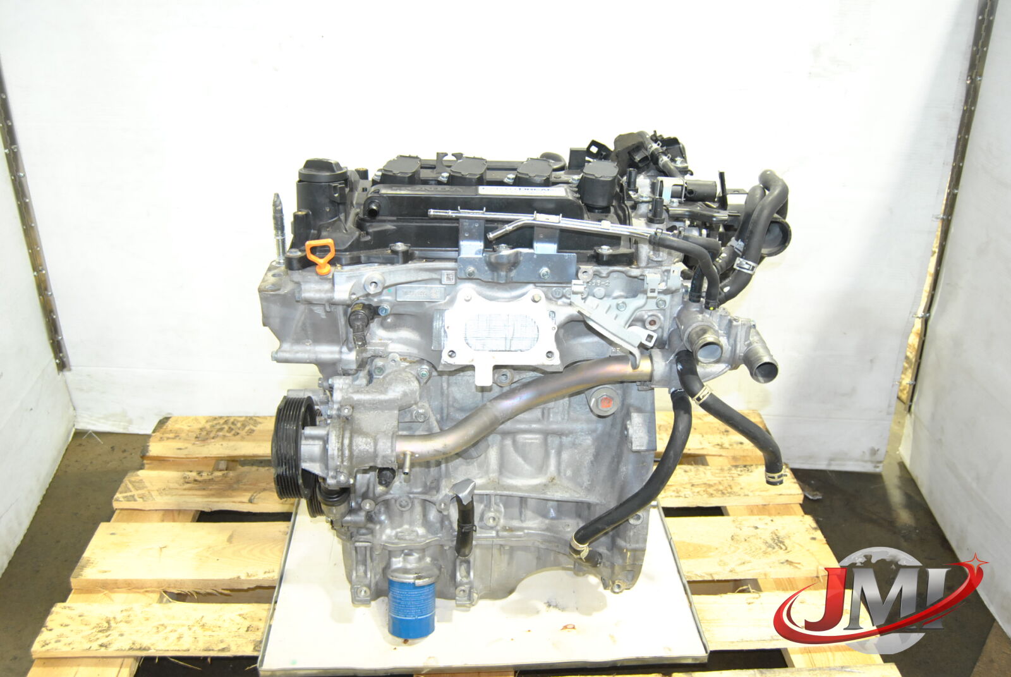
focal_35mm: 30
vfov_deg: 43.7
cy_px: 338
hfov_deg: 61.9
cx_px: 506
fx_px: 843
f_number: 5
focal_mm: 20
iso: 800
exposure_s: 1/60
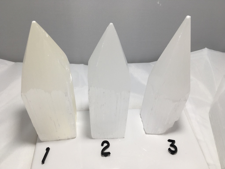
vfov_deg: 48.2
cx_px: 112
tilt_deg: -45.3
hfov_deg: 61.7
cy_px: 84
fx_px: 188
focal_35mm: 29
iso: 25
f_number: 2.2
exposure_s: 1/223
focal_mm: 4.15
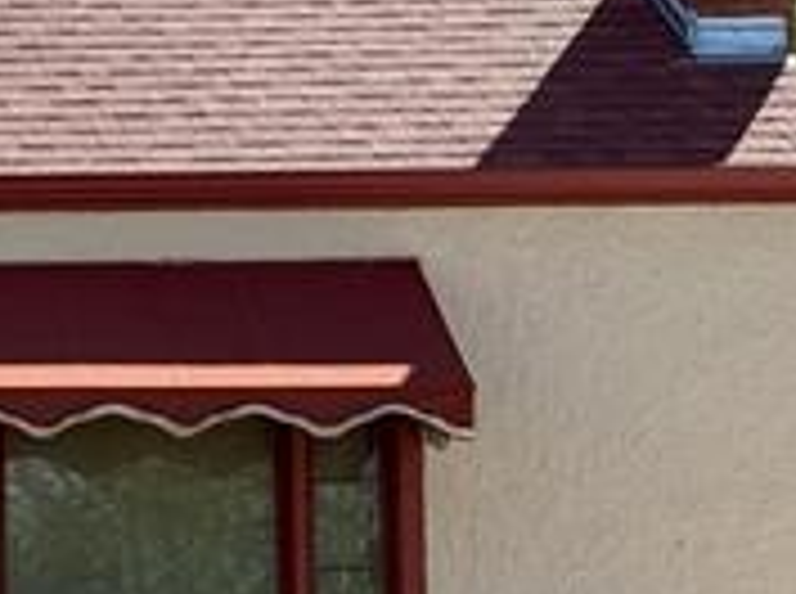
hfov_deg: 10.7
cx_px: -598
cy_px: 574
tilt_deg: +3.3
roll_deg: -0.1
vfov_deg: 8.5
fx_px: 3993
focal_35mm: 174
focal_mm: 6.76
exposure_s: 1/2976
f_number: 1.78
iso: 100
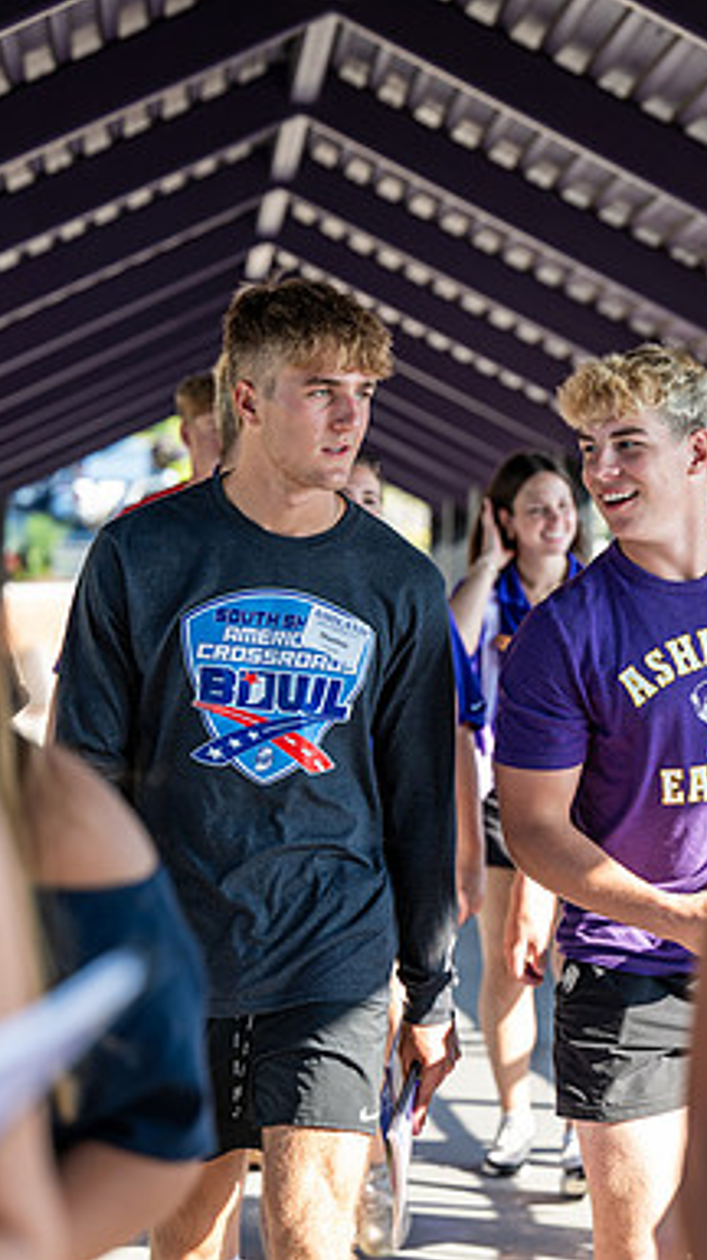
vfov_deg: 17.9
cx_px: 655
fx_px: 4007
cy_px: 630
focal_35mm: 120
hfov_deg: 10.0
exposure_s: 1/250
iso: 125
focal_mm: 76
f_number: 3.2
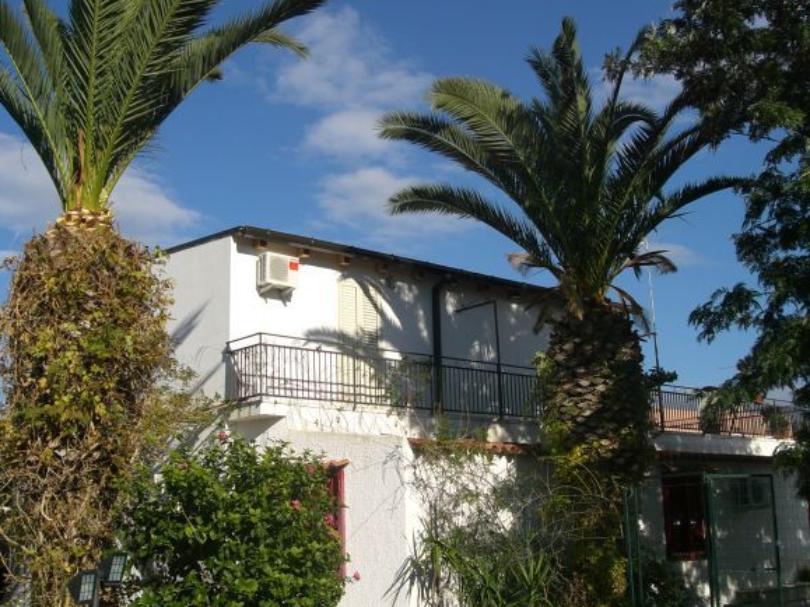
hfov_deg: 44.8
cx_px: 408
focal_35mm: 42
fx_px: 983
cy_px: 276
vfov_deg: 34.3
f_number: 4.4
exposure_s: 1/800
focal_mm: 6.3
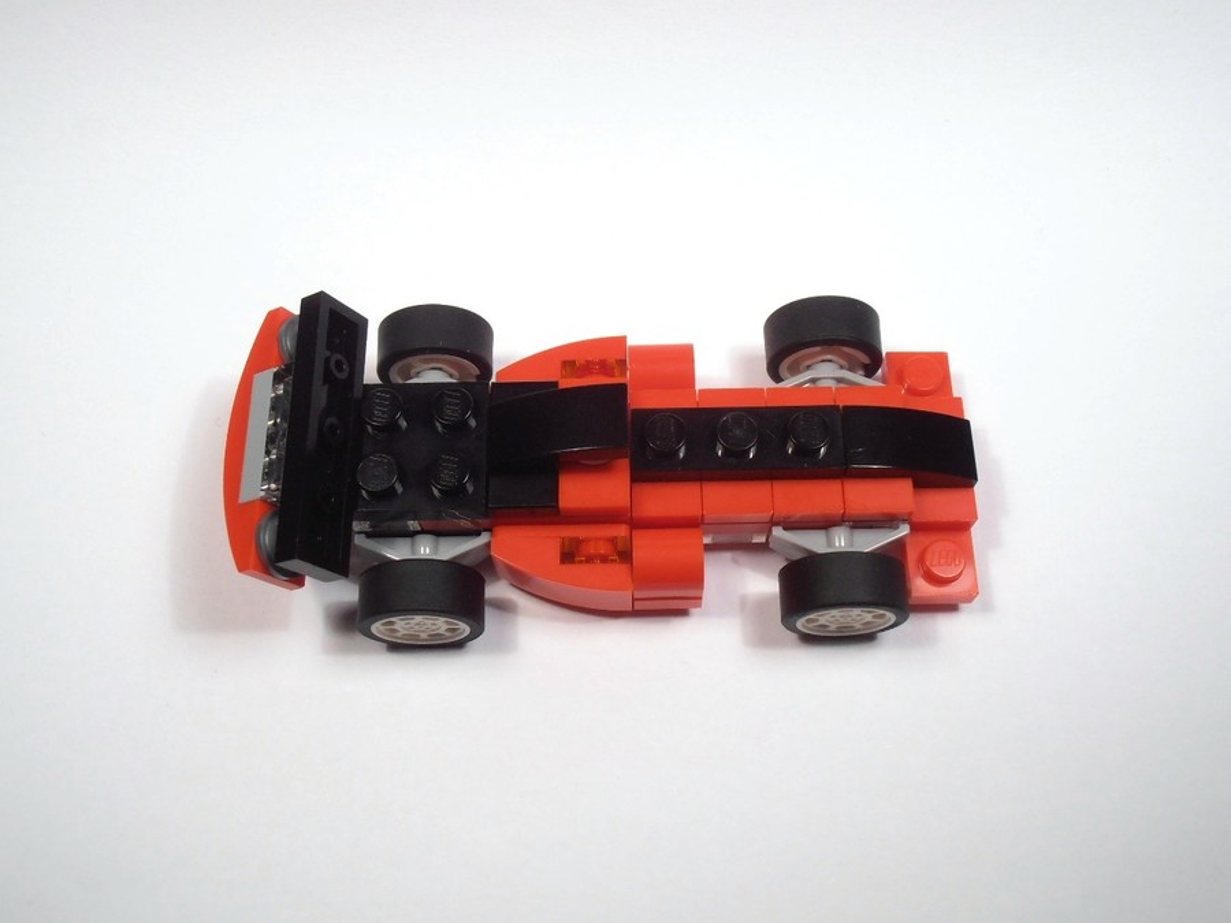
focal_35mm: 37
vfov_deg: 38.7
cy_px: 462
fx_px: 1316
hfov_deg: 50.1
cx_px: 616
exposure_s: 1/60
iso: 80
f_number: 3.9
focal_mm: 6.61
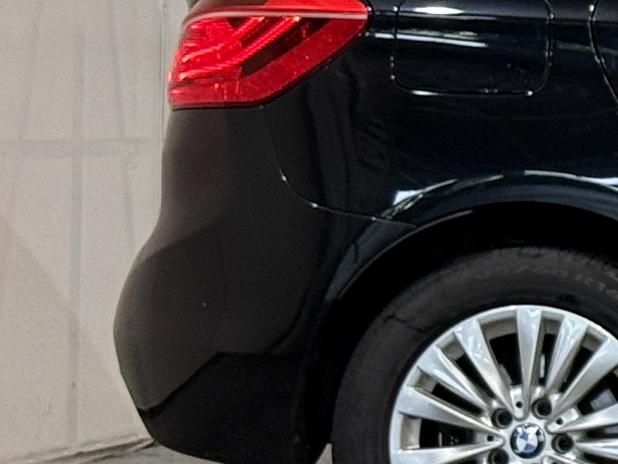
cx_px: 1417
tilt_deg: +0.4
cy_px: 89
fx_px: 4089
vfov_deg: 6.5
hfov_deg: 8.1
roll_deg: -0.6
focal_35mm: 229
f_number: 1.78
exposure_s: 1/60
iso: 80
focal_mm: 6.76
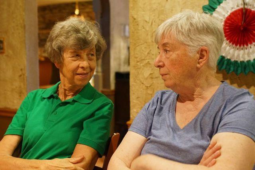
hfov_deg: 37.8
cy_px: 85
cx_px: 128
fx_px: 372
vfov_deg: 25.8
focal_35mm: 52
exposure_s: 1/30
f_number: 2.8
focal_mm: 35
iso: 3200
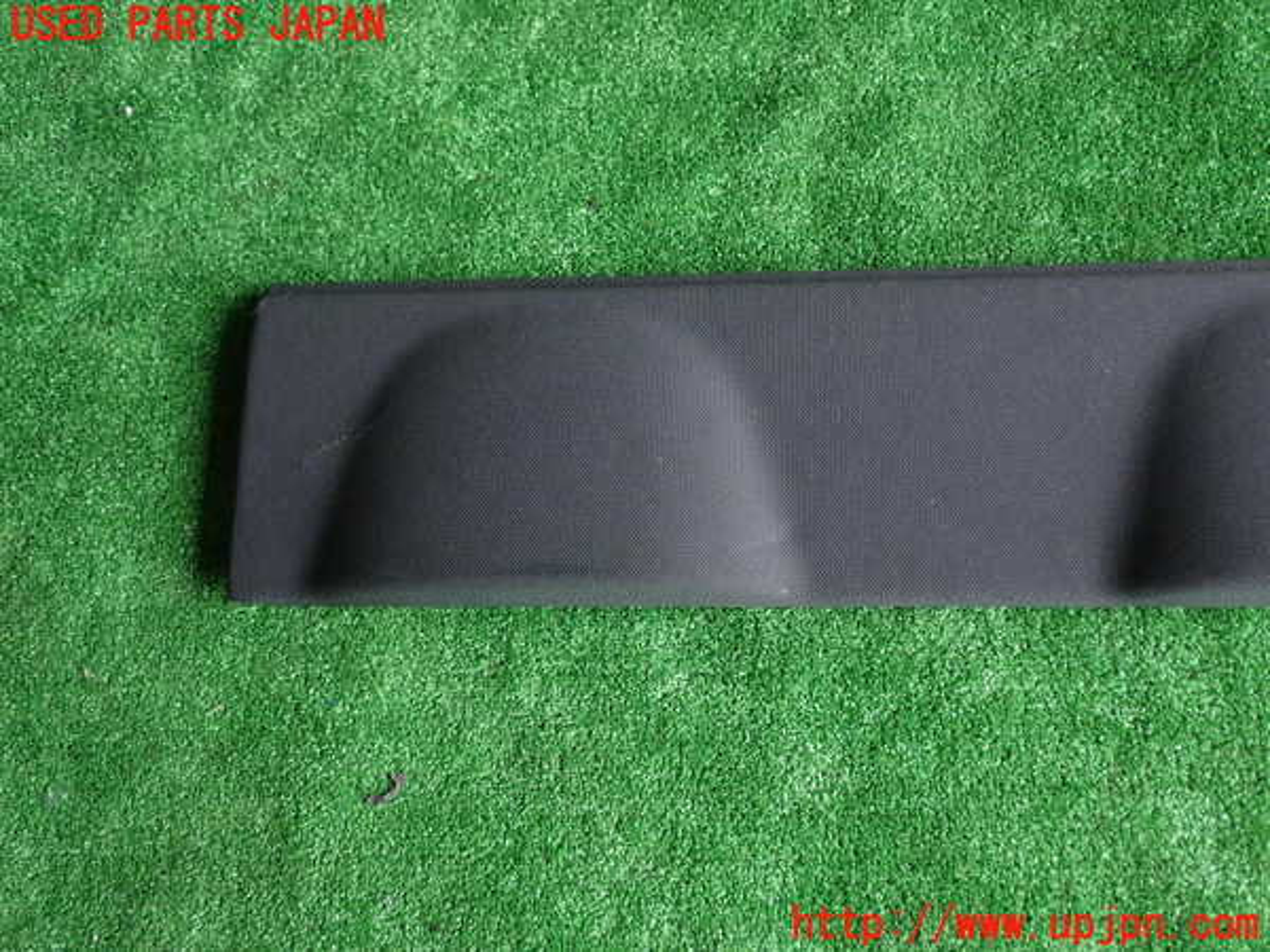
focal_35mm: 36
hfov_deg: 51.4
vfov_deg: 39.7
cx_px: 635
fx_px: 1321
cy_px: 476
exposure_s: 1/60
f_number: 2.5
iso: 200
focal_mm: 6.37
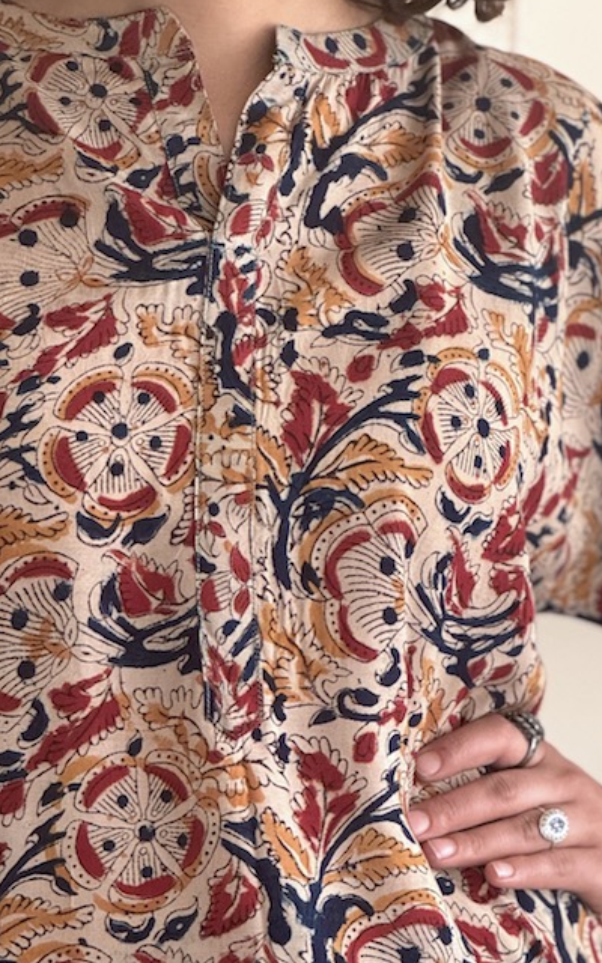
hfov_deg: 10.3
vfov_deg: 16.4
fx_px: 3334
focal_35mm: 127
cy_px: 710
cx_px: 385
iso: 200
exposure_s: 1/60
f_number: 2.8
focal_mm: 9
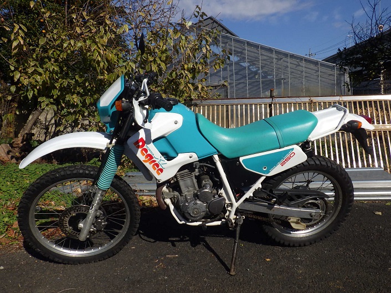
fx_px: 316
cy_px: 146
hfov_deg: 63.5
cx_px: 196
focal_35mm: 28
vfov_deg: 49.7
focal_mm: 5
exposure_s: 1/1500
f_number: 4.2
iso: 125
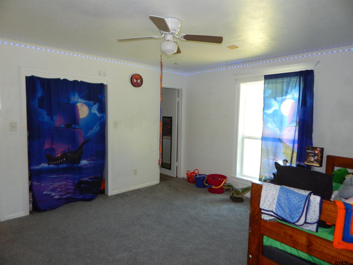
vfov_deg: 61.1
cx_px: 176
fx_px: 224
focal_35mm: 22
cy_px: 132
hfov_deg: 76.4
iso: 200
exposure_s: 1/30
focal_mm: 4
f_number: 3
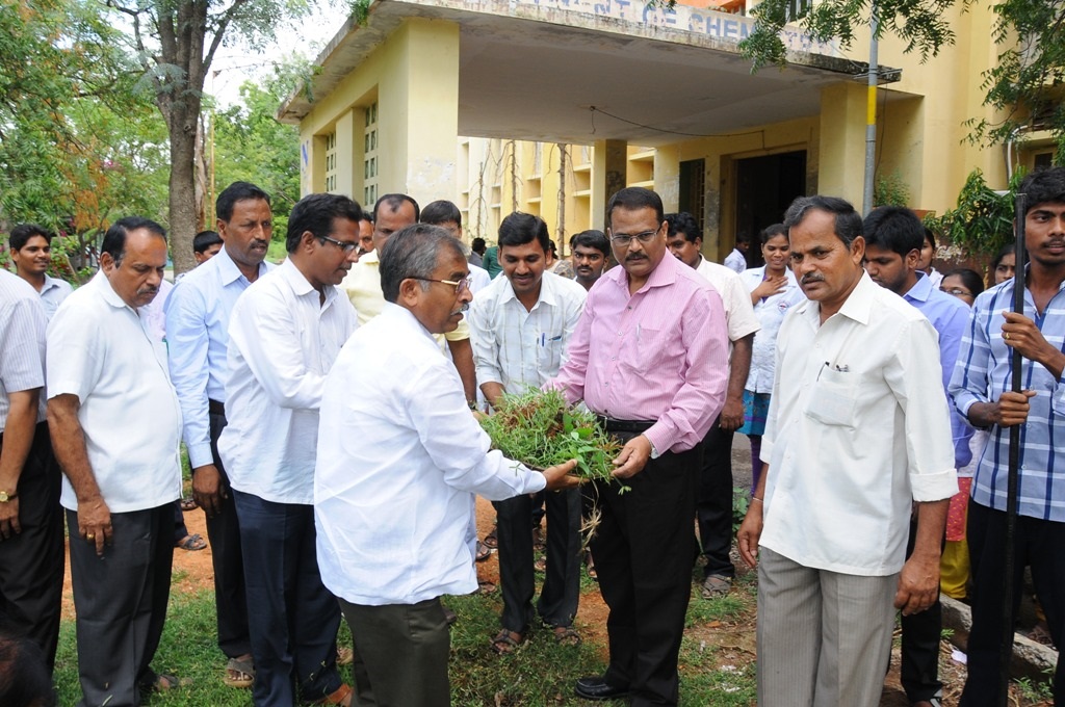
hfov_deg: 67.4
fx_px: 798
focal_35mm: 27
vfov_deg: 47.8
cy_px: 354
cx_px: 532
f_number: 9
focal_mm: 18
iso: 320
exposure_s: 1/100
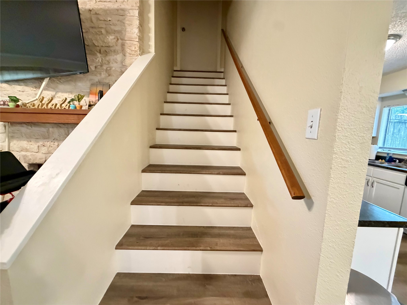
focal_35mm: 14
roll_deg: -2.0
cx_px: 204
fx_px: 165
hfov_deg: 102.1
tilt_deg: -7.0
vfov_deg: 85.7
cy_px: 152
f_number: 2.2
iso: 800
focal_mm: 2.22
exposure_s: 1/60
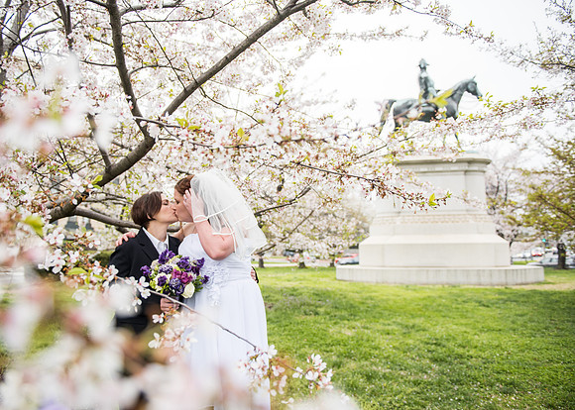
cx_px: 264
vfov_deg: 52.7
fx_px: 415
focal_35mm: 25
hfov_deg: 69.3
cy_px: 203
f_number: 2.8
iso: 125
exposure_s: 1/640
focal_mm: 24
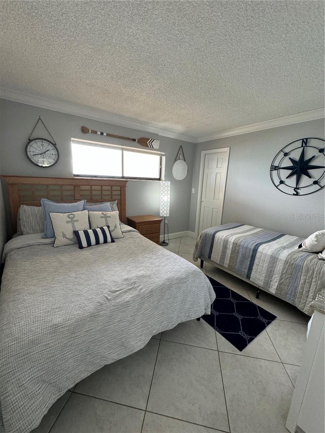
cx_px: 162
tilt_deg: -11.8
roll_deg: -2.6
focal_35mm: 14
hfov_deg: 85.7
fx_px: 175
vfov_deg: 102.1
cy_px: 216
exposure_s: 1/120
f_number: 2.2
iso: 200
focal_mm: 2.22
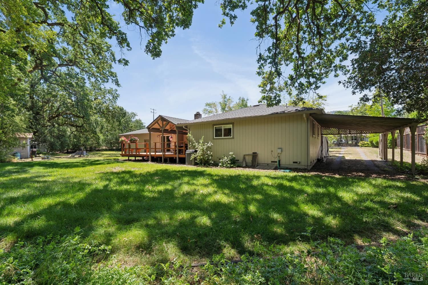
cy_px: 142
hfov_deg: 100.4
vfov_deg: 77.3
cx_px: 214
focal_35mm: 15
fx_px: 178
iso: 200
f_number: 11
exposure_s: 1/60
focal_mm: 15
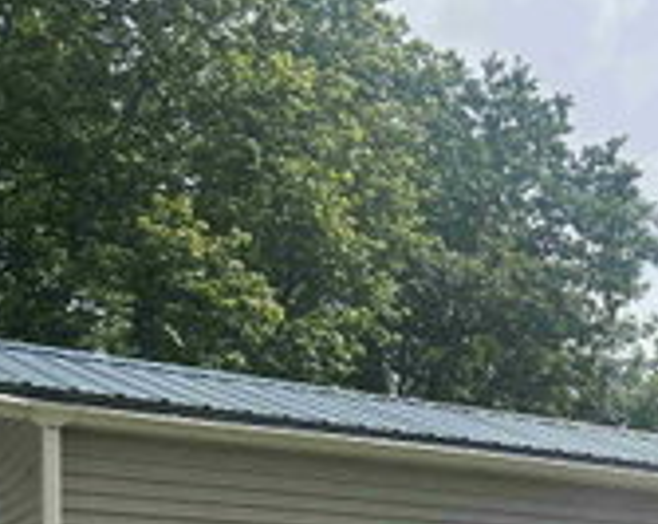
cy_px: 678
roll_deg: +2.2
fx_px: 1516
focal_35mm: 78
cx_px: 883
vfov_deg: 18.3
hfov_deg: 21.8
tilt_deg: +1.9
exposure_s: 1/3077
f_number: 1.5
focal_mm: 5.7
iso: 50
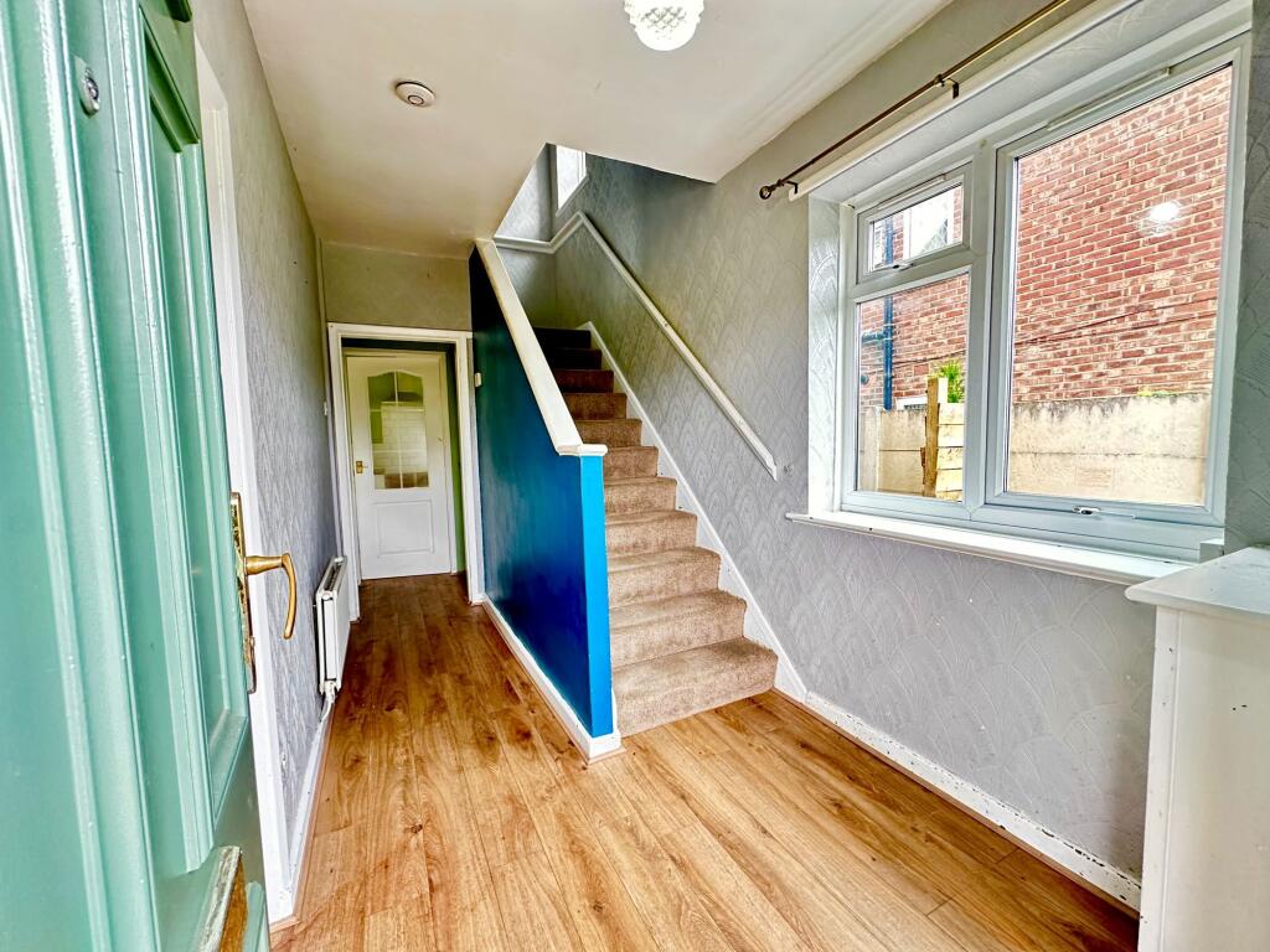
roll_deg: +1.6
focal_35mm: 14
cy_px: 476
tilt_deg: -3.9
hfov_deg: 102.1
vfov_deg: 85.7
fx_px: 514
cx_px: 635
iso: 320
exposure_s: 1/83
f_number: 2.2
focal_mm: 2.22
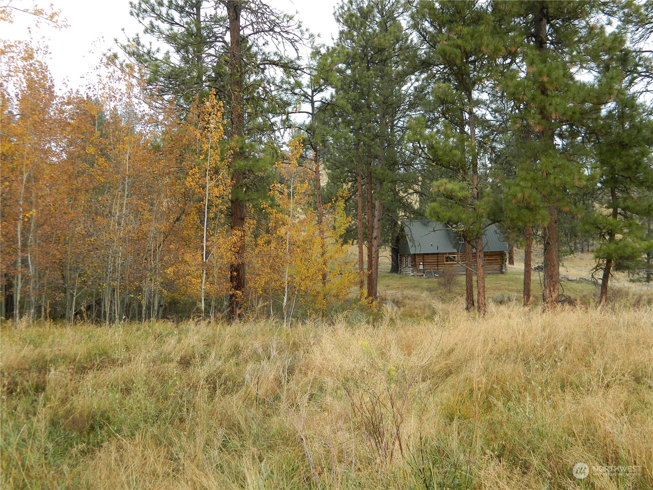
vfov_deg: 35.1
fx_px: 773
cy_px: 245
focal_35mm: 41
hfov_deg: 45.8
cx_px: 326
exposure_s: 1/100
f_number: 3.5
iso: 80
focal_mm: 7.3
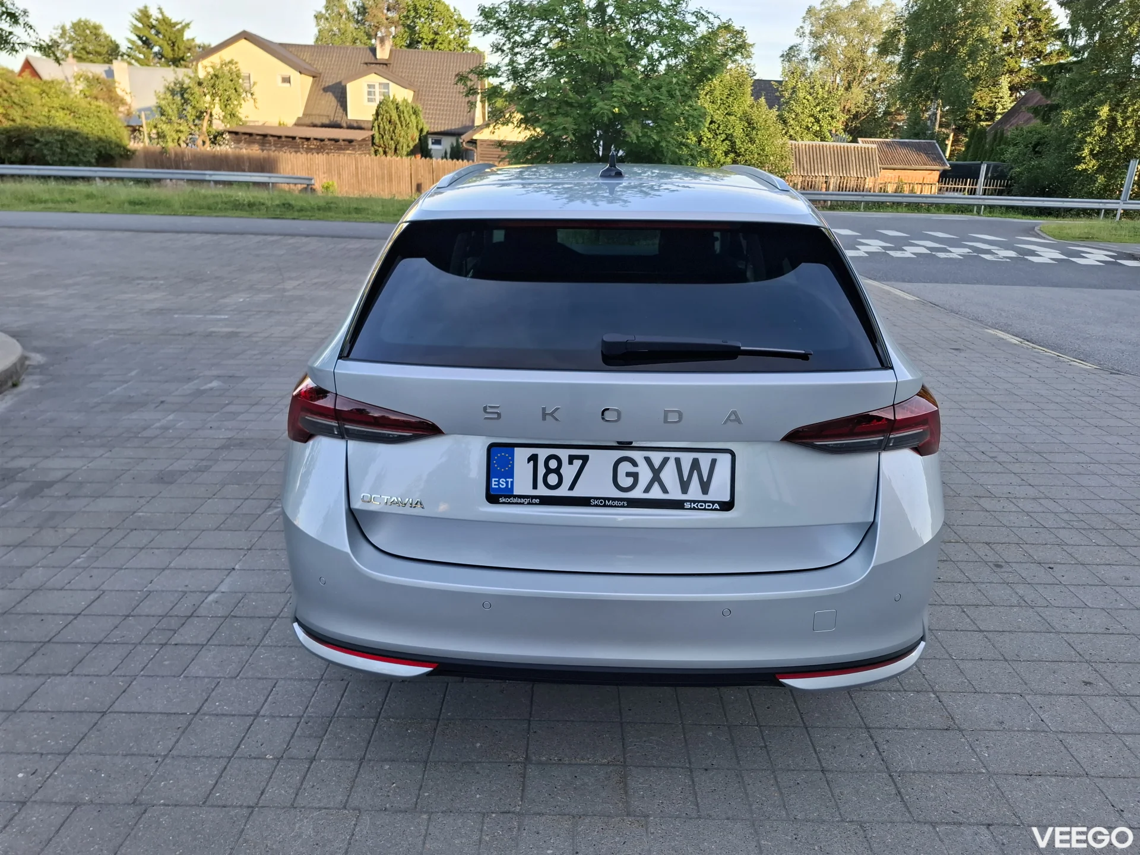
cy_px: 428
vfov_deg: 58.9
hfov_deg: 73.9
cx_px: 570
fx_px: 757
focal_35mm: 23
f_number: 1.8
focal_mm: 5.54
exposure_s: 1/304
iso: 50
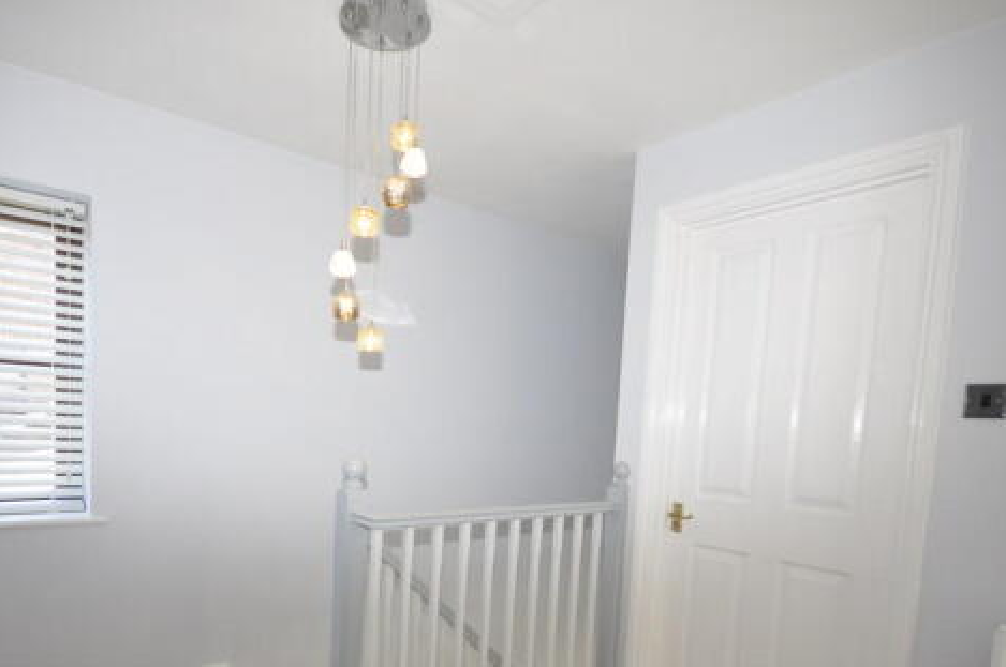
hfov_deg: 80.7
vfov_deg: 57.5
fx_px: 586
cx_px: 425
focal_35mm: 21
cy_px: 465
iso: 640
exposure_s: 1/60
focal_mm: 10
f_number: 4
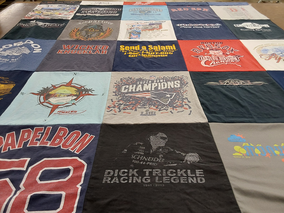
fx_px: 230
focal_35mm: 28
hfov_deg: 63.4
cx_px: 142
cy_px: 106
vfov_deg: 49.7
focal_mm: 2.91
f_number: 1.9
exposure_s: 1/60
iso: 125
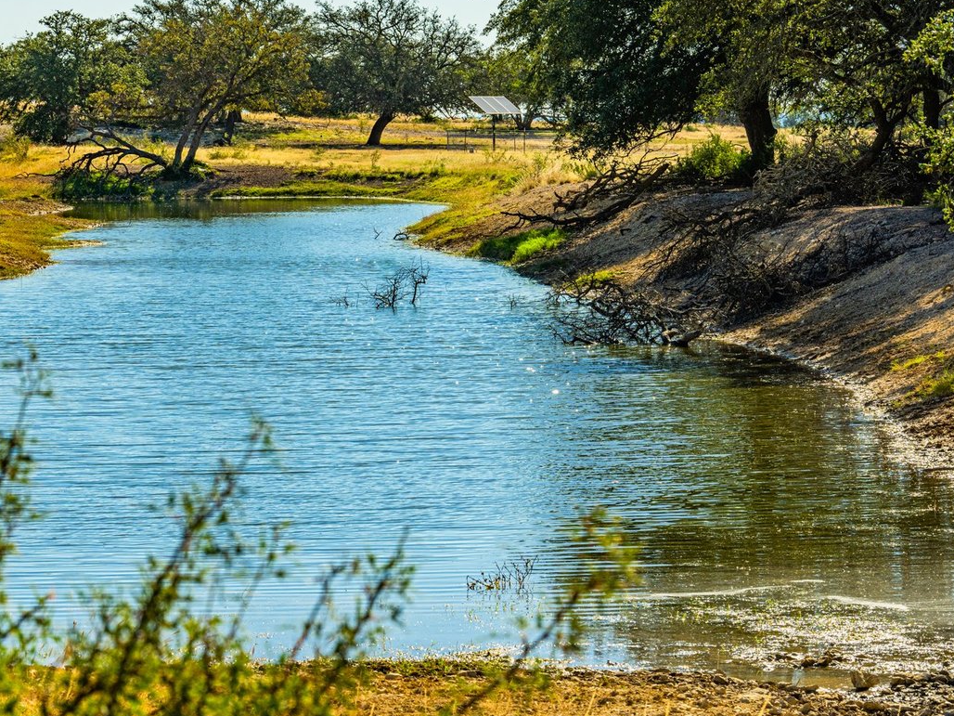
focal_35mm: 153
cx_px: 290
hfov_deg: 12.9
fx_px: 4217
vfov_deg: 9.7
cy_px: 266
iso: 100
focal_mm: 101
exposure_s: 1/250
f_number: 13
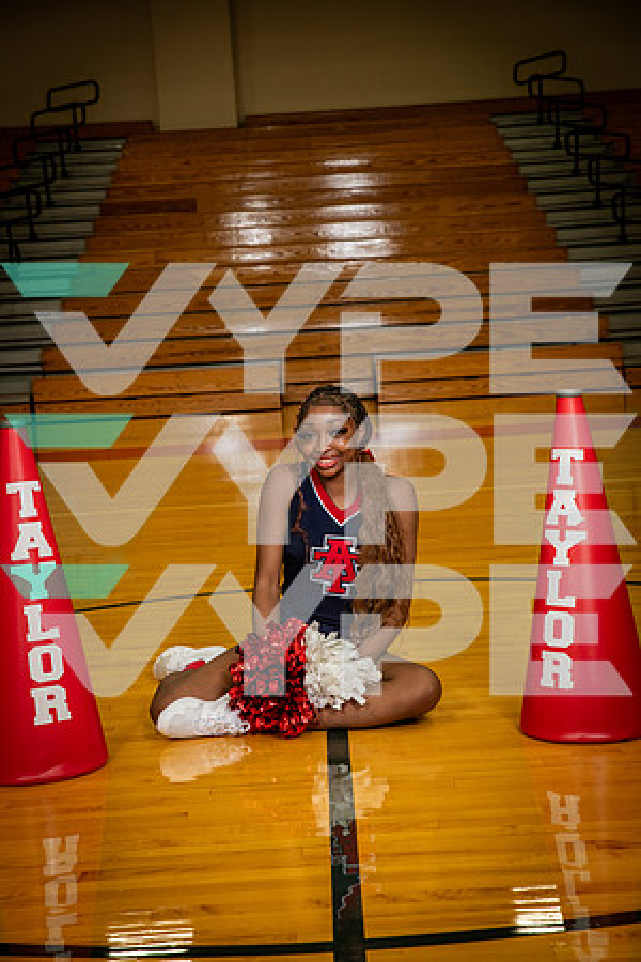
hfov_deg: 19.5
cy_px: 481
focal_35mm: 70
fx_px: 1869
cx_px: 320
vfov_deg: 28.8
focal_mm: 70
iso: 800
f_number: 7.1
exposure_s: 1/160
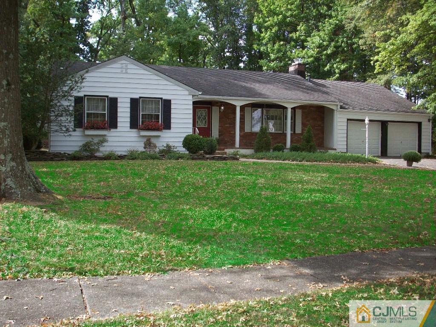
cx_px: 218
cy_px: 164
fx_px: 466
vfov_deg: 38.7
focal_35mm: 37
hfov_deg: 50.1
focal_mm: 6.2
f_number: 2.8
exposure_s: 1/422
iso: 80
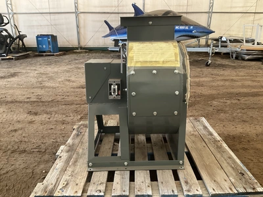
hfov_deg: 61.7
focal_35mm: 29
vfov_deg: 48.2
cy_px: 98
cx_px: 132
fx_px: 220
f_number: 1.8
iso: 64
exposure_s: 1/76
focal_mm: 3
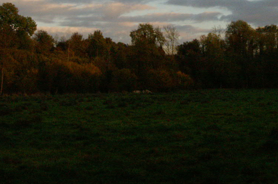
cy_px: 15
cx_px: 166
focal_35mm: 73
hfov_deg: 27.7
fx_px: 563
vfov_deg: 18.3
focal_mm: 24
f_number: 10
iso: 3200
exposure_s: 1/1250
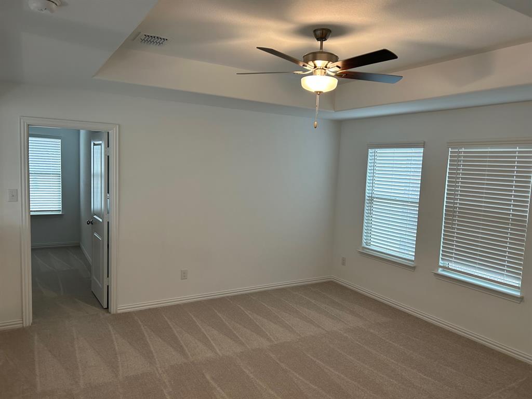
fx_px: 400
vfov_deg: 53.1
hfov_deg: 67.3
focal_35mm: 26
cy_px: 200
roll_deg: -1.7
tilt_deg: -5.0
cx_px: 266
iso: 100
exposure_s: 1/120
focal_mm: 5.7
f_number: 1.5
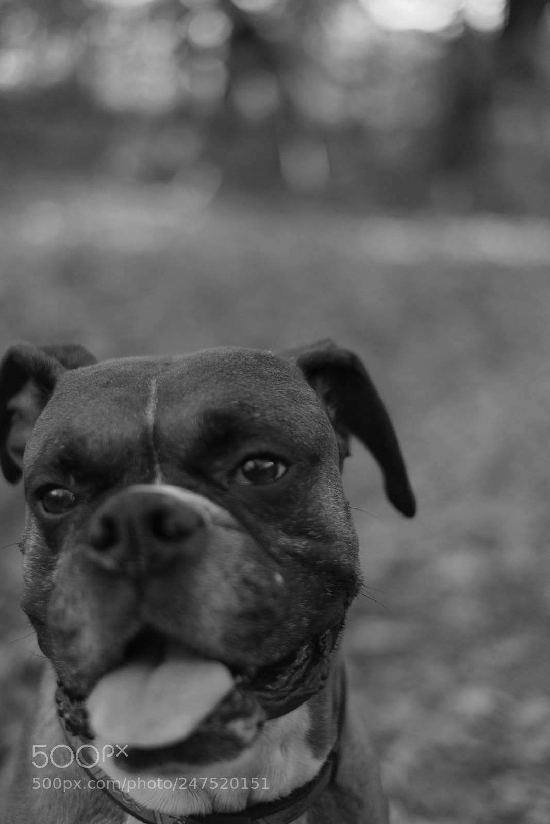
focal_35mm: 53
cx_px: 275
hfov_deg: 25.5
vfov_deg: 37.5
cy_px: 412
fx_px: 1214
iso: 400
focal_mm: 35
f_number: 1.4
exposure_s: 1/500
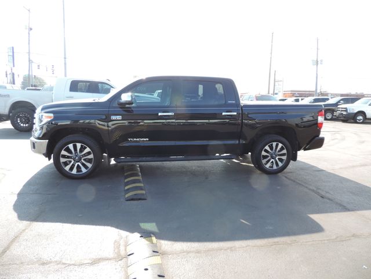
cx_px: 186
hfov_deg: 71.6
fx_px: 257
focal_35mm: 24
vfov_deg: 56.8
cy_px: 140
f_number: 3
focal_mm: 4.3
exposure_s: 1/200
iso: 80
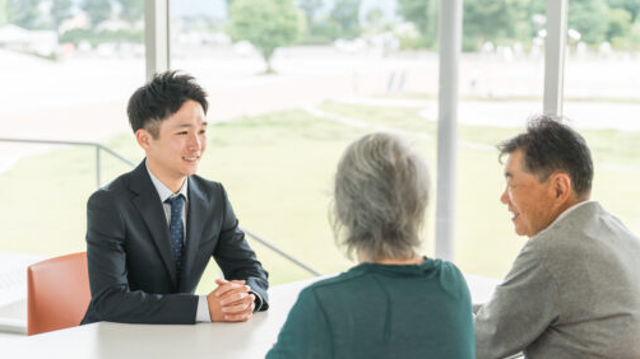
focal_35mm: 63
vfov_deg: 19.1
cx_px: 324
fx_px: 1069
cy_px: 203
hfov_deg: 33.3
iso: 250
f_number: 2.8
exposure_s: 1/640
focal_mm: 59
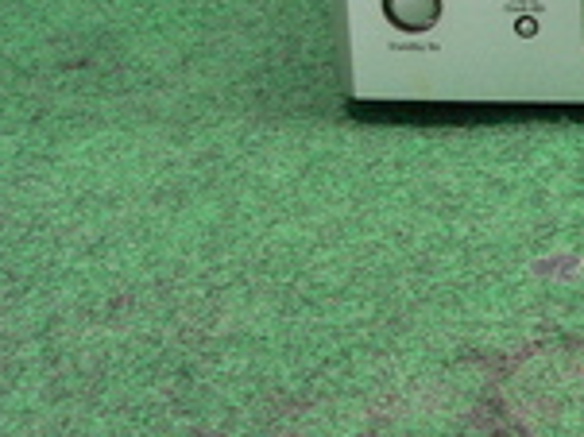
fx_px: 1955
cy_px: -48
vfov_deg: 12.5
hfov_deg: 16.4
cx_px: 665
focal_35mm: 116
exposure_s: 1/13
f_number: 2.8
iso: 200
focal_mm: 7.6
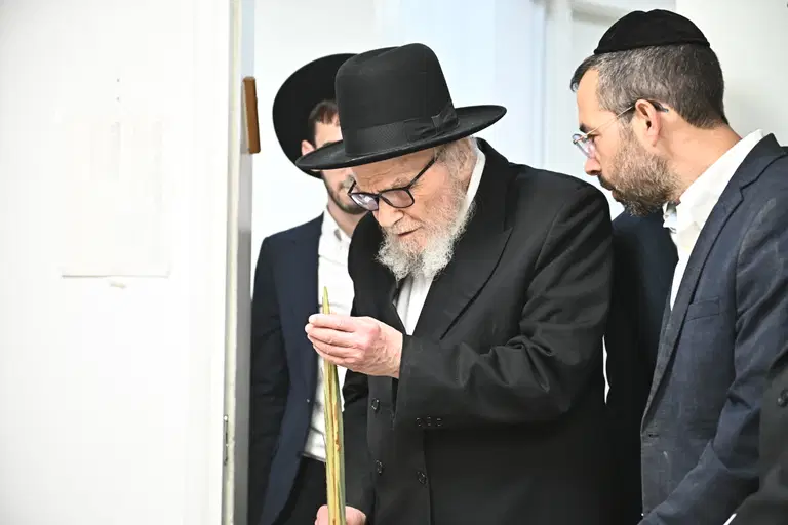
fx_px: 1532
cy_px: 262
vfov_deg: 19.5
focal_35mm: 70
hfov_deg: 28.8
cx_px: 394
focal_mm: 70
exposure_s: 1/125
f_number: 3.2
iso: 1250
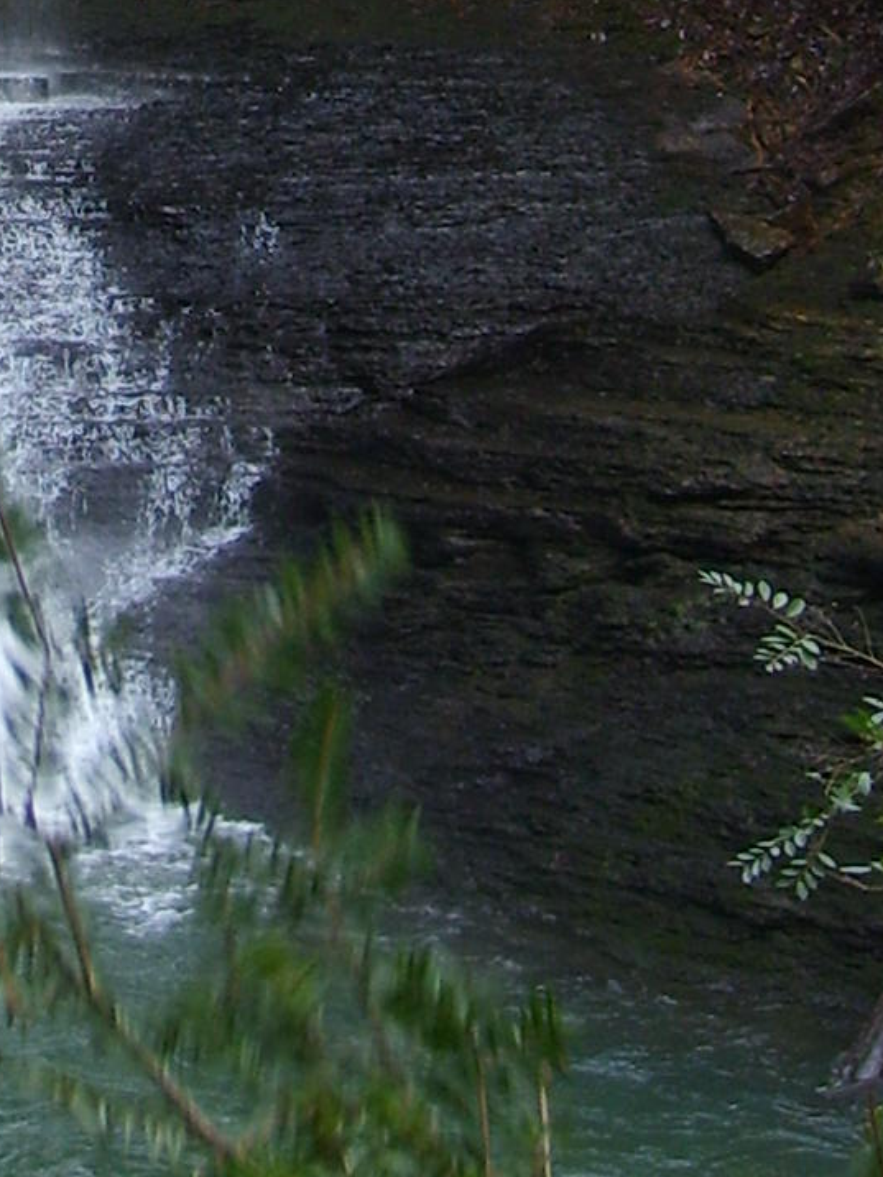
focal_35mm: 169
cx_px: -23
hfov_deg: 8.7
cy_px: -480
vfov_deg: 11.3
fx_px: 5748
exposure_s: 1/60
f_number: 3
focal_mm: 7.2
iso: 50
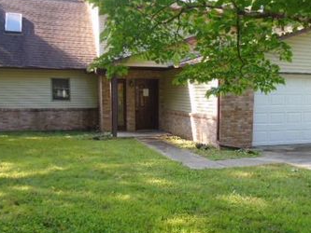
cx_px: 177
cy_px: 151
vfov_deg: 36.5
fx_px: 351
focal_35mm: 39
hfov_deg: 47.7
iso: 100
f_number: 3.2
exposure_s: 1/60
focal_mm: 4.6
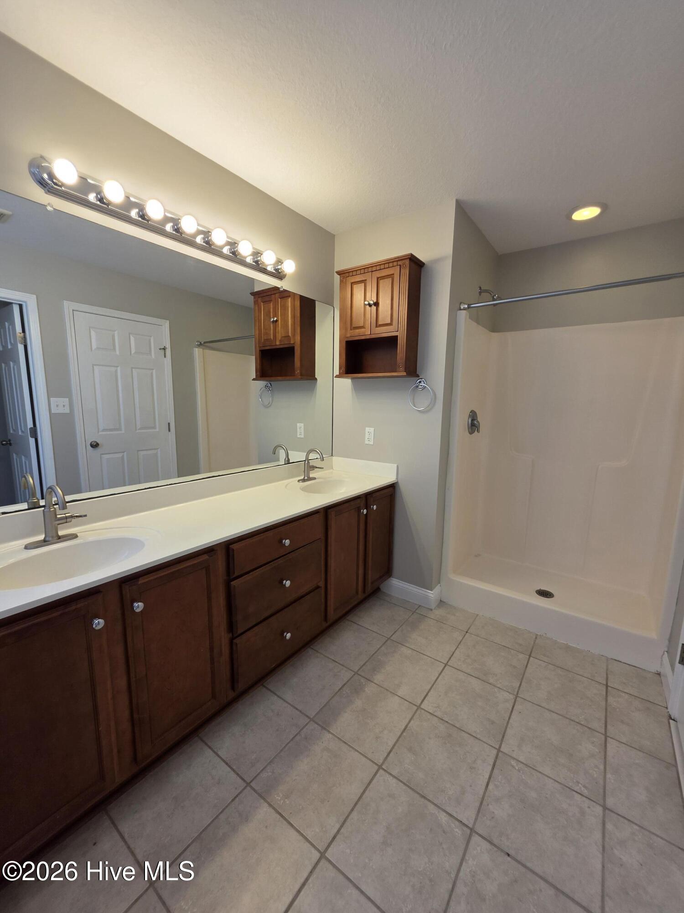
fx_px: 343
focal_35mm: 13
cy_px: 456
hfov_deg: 89.9
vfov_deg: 106.2
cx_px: 342
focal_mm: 2.2
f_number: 1.9
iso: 40
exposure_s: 1/120
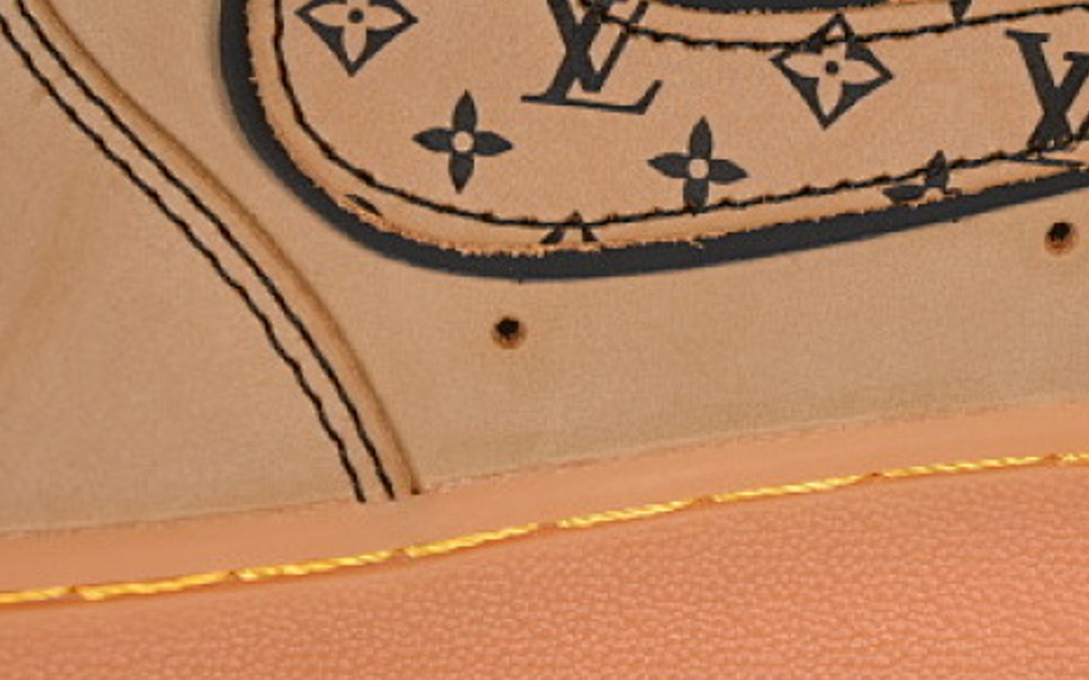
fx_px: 5283
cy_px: 101
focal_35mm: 178
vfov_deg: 7.4
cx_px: 791
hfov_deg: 11.7
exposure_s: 1/60
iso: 160
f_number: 7.1
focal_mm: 50
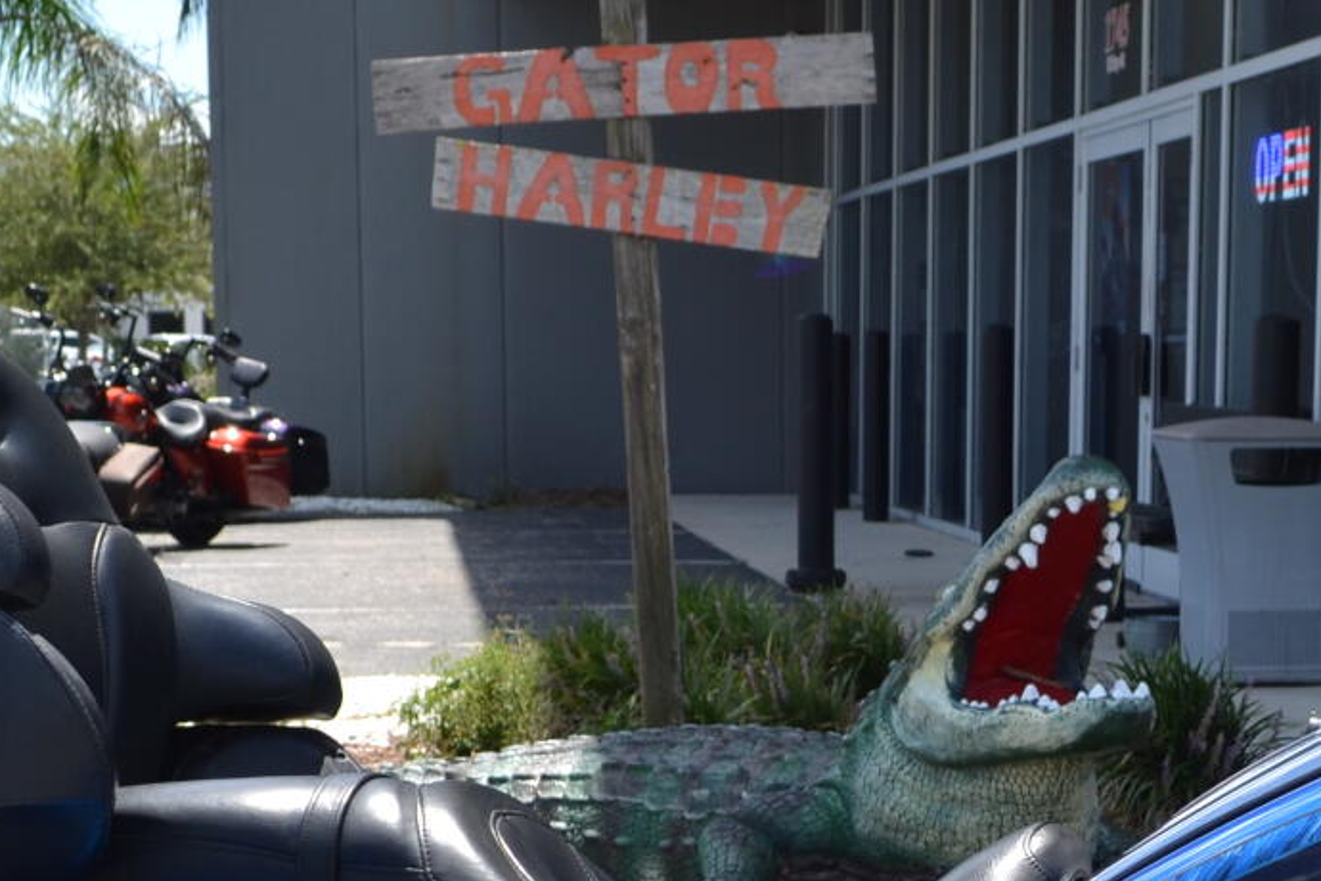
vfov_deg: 15.2
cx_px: 1061
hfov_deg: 23.0
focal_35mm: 87
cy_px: 1045
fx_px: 3192
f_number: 7.1
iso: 100
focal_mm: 20
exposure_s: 1/200
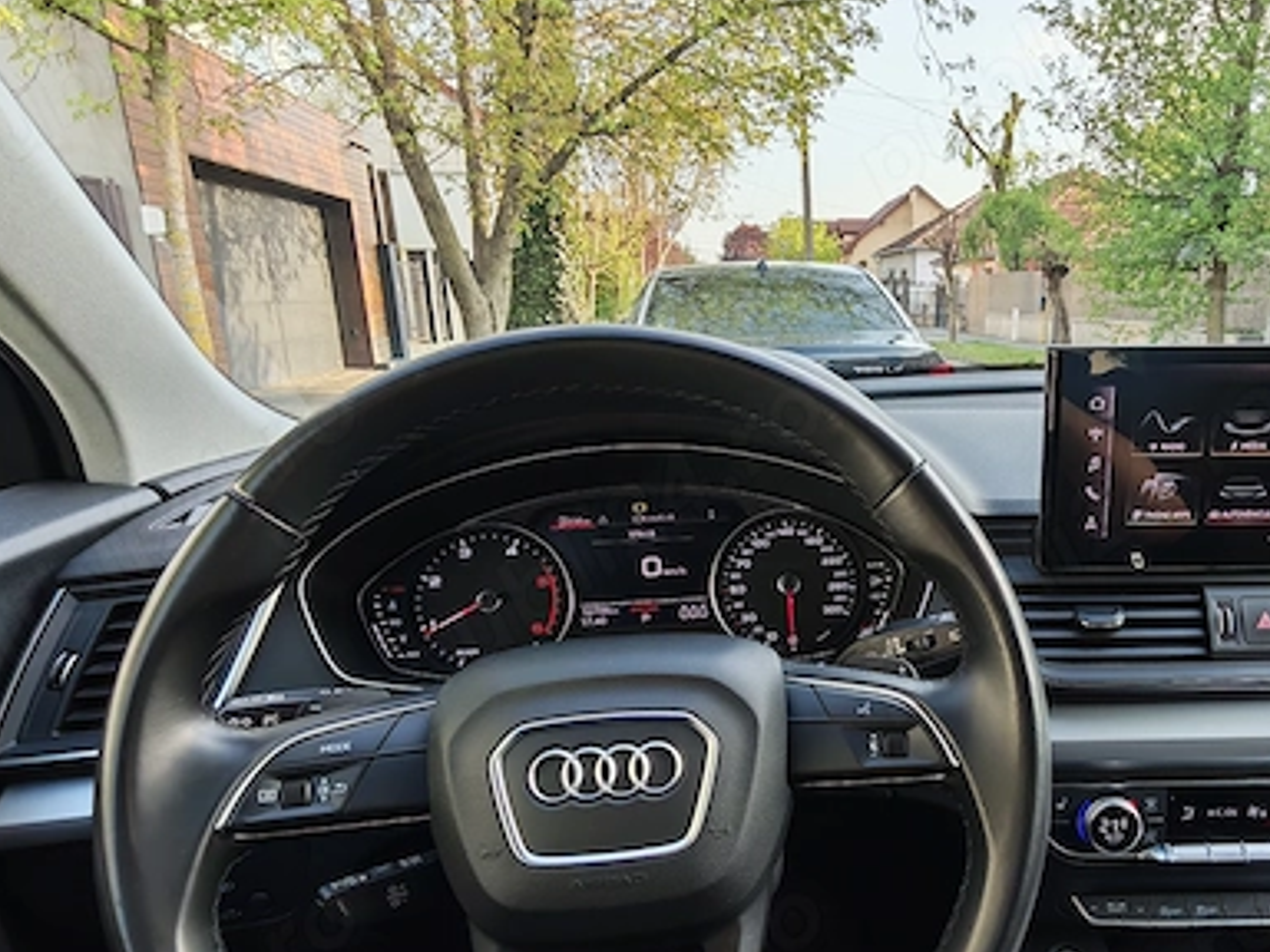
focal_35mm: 25
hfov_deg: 67.6
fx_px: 917
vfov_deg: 54.4
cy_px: 578
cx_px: 840
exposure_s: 1/74
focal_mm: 1.96
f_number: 2.2
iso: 50
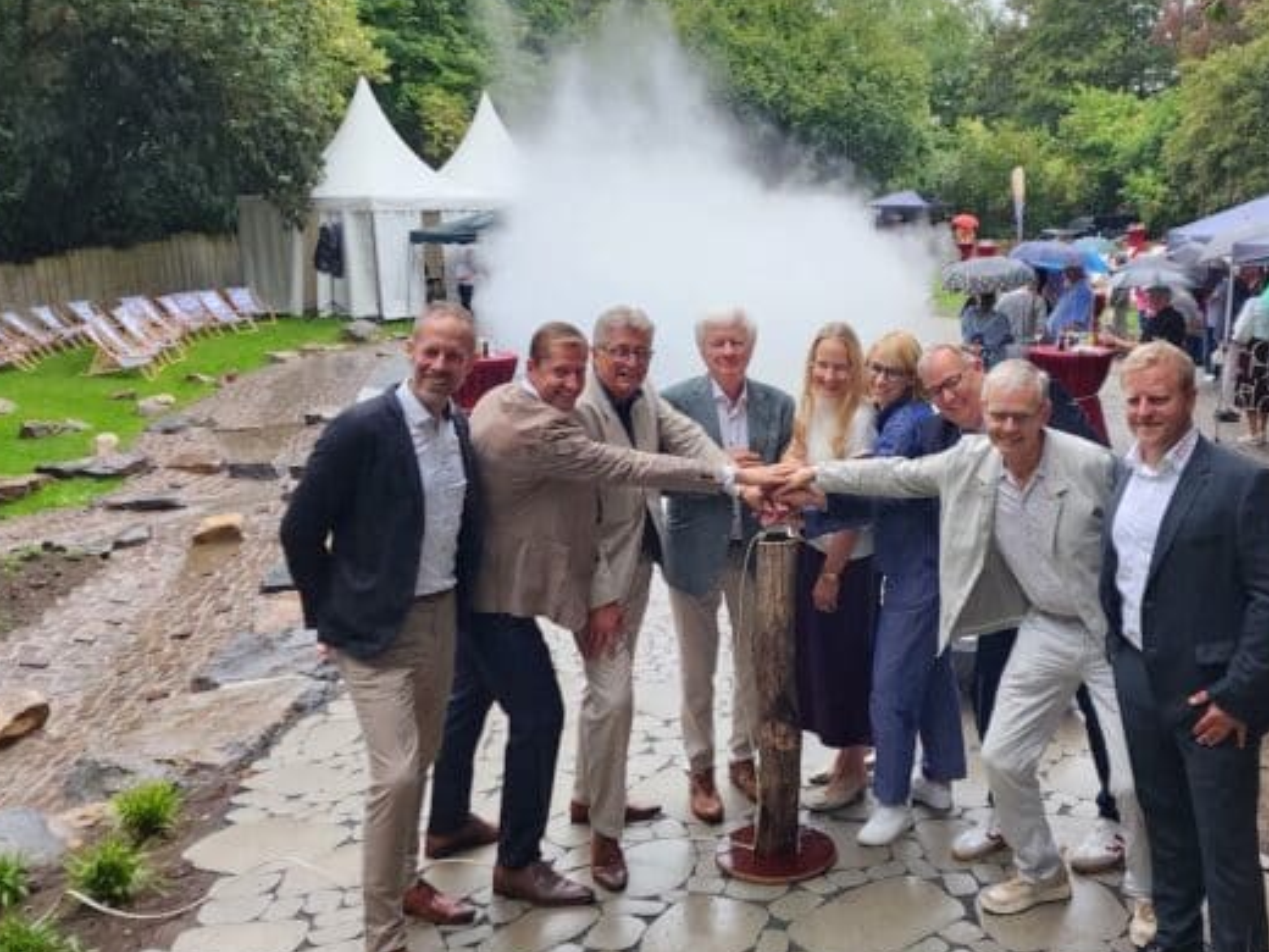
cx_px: 864
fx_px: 1246
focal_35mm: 34
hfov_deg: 52.7
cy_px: 398
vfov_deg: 41.7
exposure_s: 1/120
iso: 200
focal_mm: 6.4
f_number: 1.8
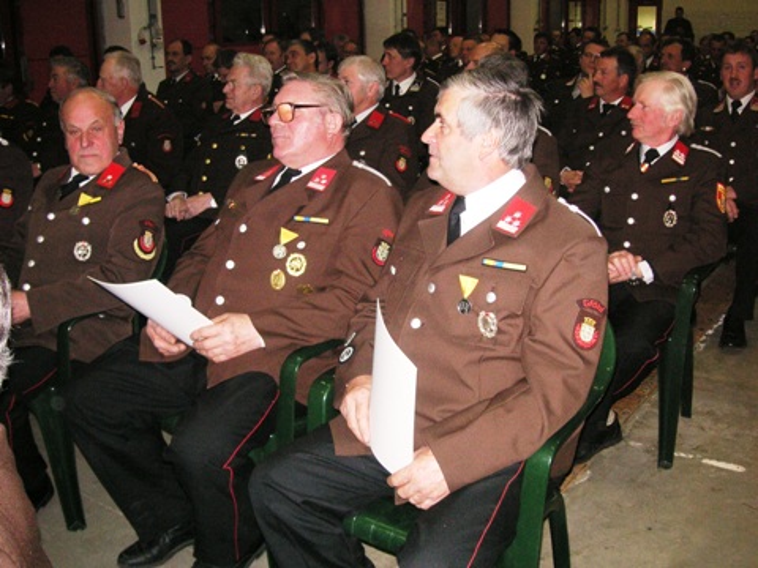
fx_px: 810
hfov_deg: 50.1
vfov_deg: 38.7
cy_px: 284
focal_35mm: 37
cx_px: 379
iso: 160
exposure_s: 1/45
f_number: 2.8
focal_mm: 6.1
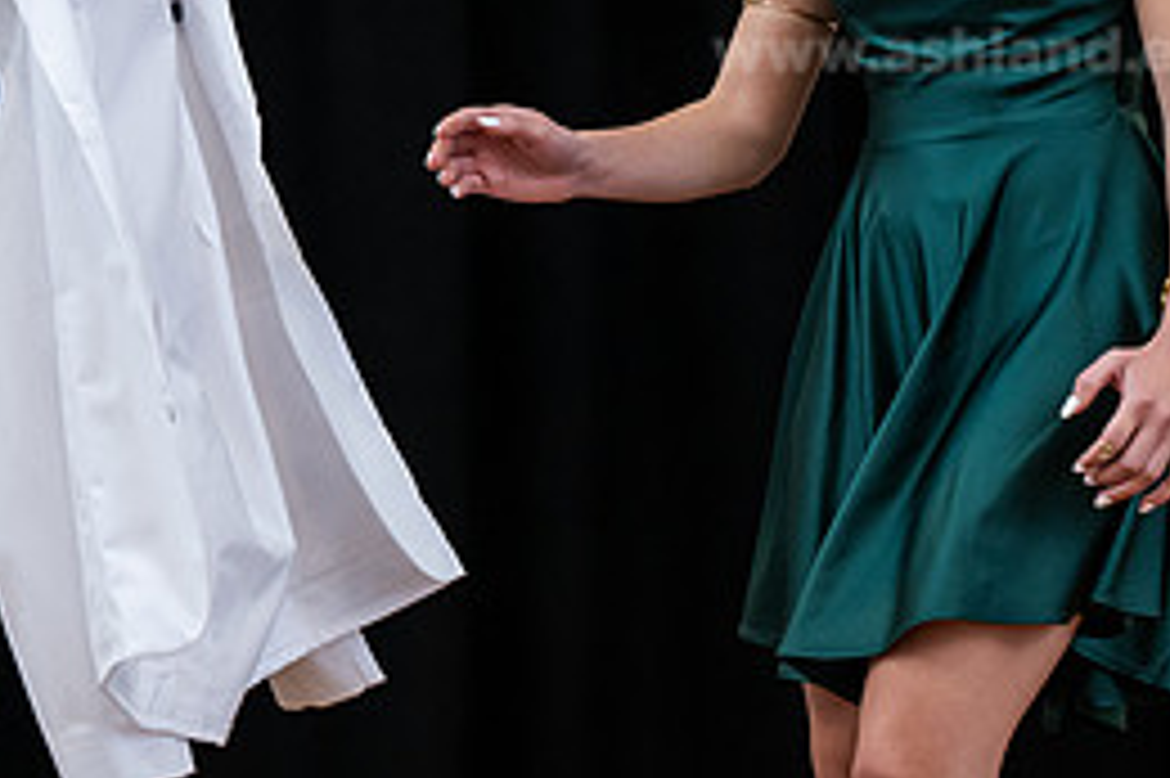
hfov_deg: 8.0
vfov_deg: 5.3
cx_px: 508
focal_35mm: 257
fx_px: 8347
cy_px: 146
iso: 1600
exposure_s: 1/200
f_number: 3.5
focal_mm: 115
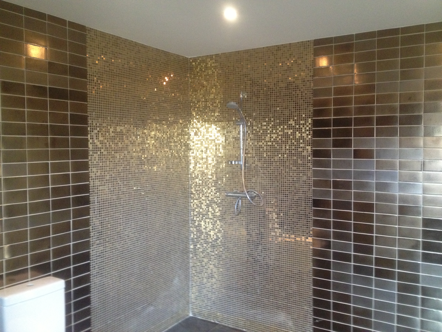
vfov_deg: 40.7
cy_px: 166
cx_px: 221
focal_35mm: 35
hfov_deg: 52.6
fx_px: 447
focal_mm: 4.28
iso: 320
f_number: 2.4
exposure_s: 1/20
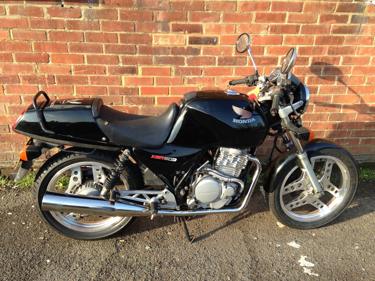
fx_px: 357
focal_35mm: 33
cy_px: 140
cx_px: 188
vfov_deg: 42.9
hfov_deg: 55.4
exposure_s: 1/225
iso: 50
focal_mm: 4.12
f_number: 2.4
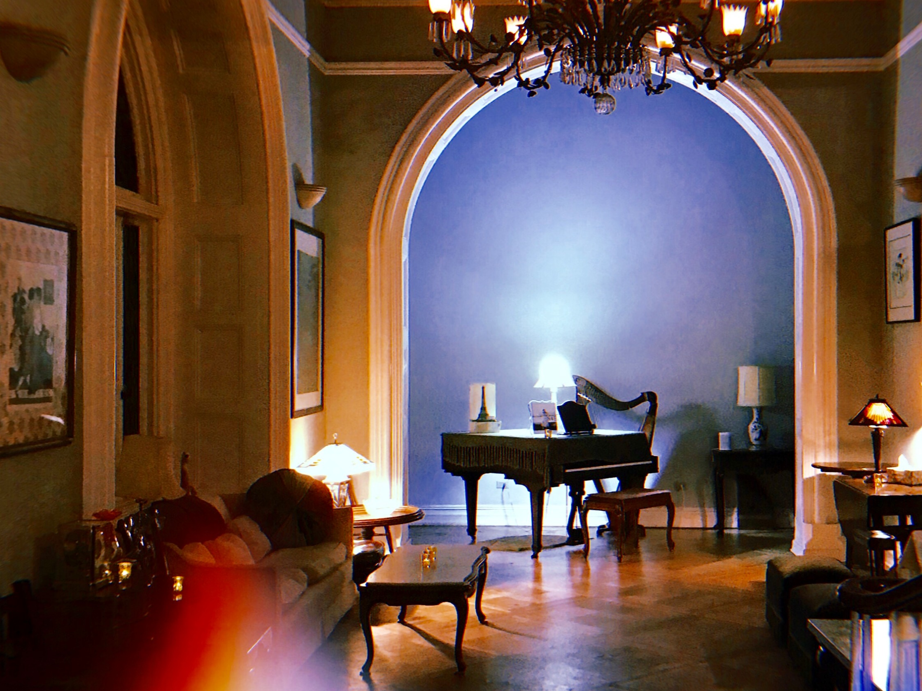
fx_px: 1332
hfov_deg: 38.1
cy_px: 354
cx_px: 526
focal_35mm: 50
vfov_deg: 29.1
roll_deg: -0.8
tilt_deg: +0.7
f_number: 1.8
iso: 100
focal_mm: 3.99
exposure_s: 1/5
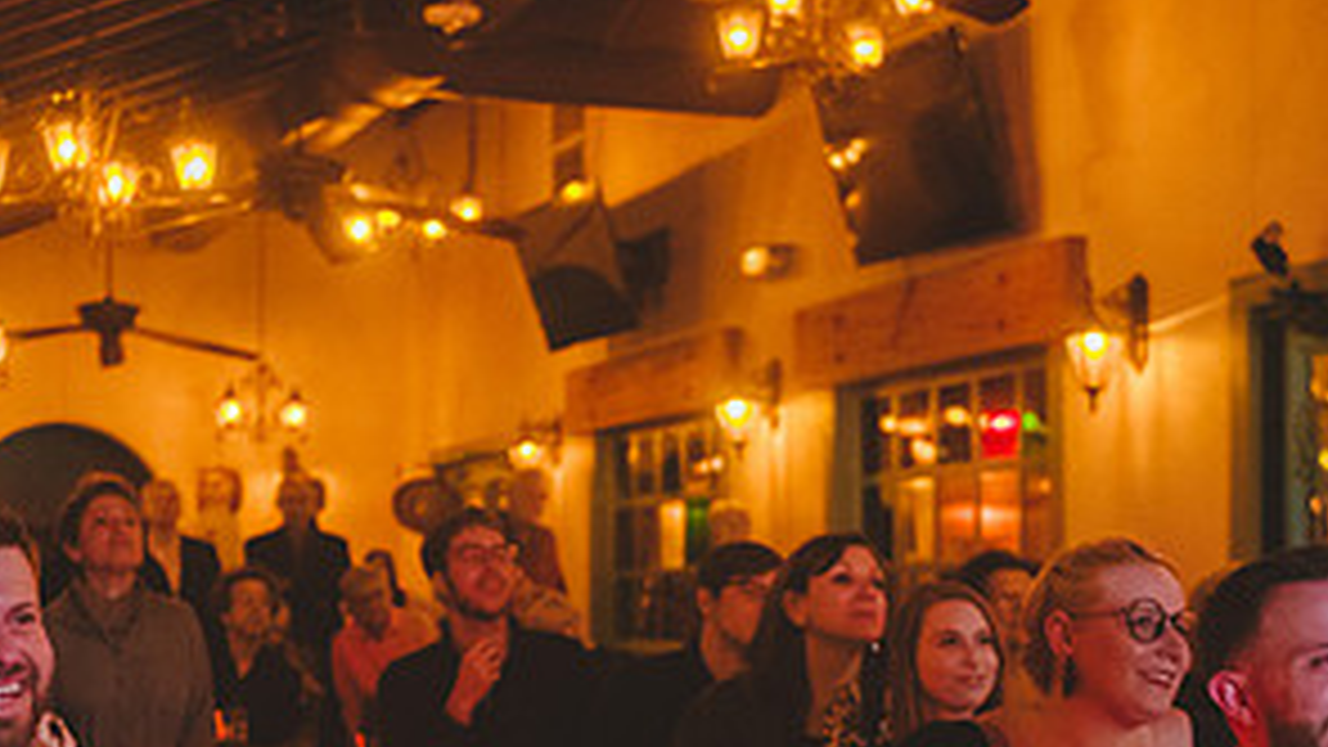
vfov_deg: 17.1
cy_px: 614
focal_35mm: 70
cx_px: 653
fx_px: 2465
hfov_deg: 30.1
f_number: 2.8
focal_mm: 34
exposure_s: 1/80
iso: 3200
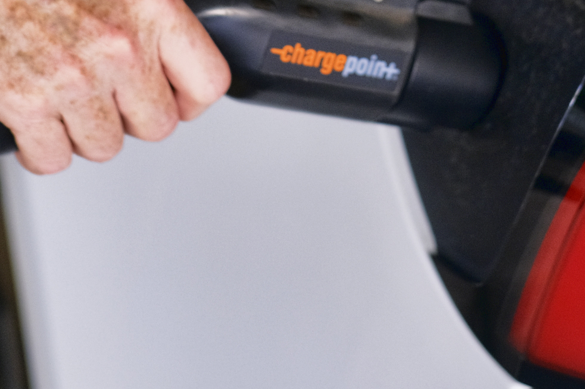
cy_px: -129
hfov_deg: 12.2
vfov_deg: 8.1
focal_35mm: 168
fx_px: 2729
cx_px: 419
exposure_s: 1/200
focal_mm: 35
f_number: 2.5
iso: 320
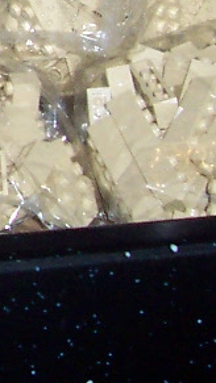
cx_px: -379
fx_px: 1688
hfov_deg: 6.8
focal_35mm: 166
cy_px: -138
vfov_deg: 12.5
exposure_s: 1/60
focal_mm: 5.6
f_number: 2.8
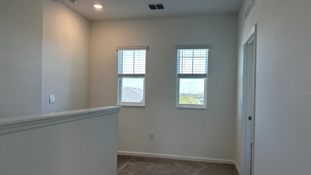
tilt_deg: -0.6
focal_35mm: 27
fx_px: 223
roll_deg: -1.6
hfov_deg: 69.8
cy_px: 93
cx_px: 157
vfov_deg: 42.9
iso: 100
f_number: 1.78
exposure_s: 1/154
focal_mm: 6.86
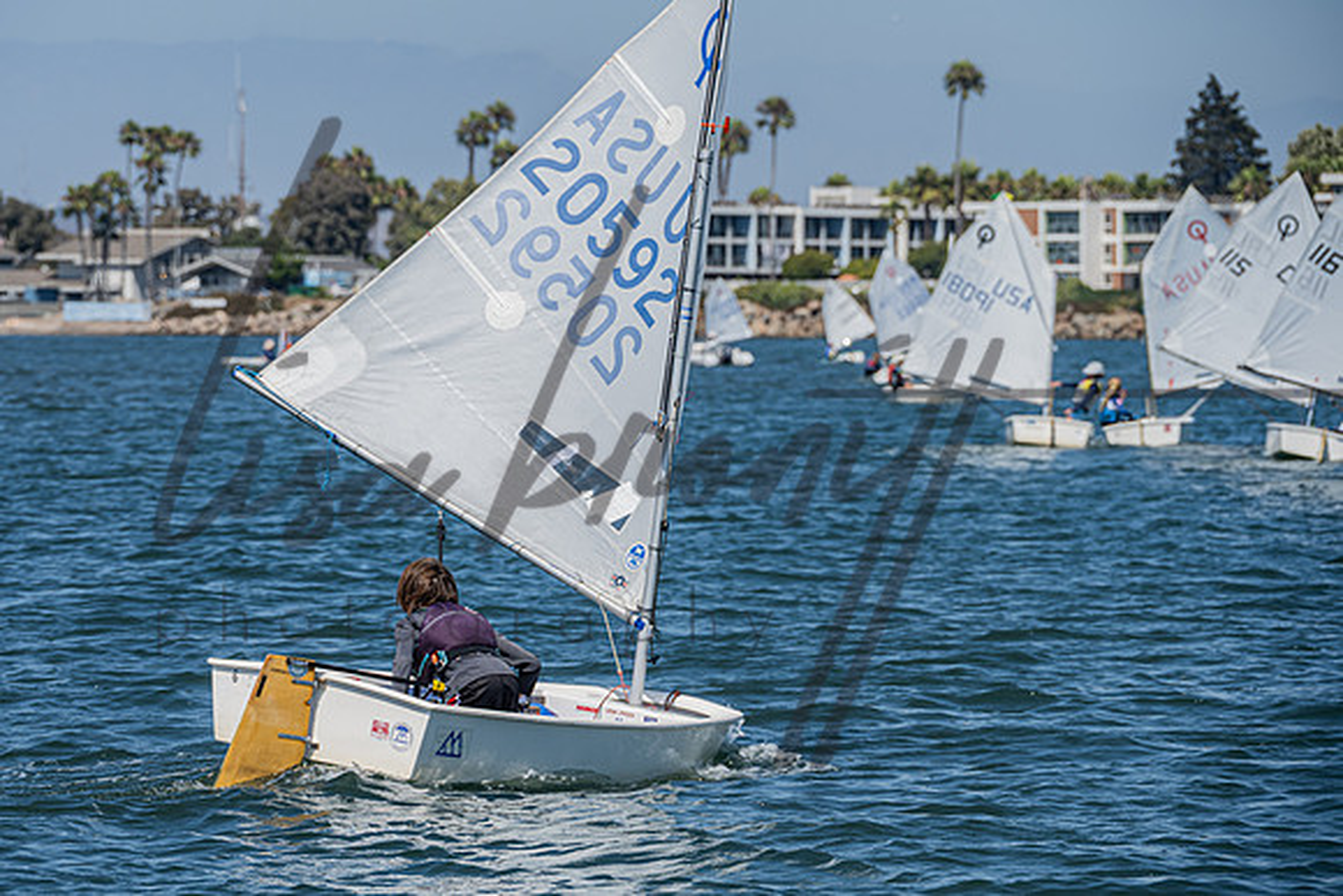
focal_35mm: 217
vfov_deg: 6.3
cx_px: 560
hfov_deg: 9.5
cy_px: 447
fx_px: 8099
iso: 250
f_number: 7.6
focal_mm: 185
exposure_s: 1/1000
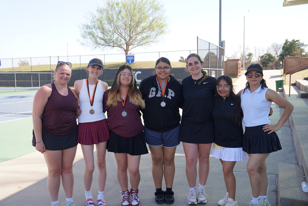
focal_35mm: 34
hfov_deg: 55.8
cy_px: 103
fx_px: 291
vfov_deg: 38.9
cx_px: 154
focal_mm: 34
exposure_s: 1/250
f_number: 4
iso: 100
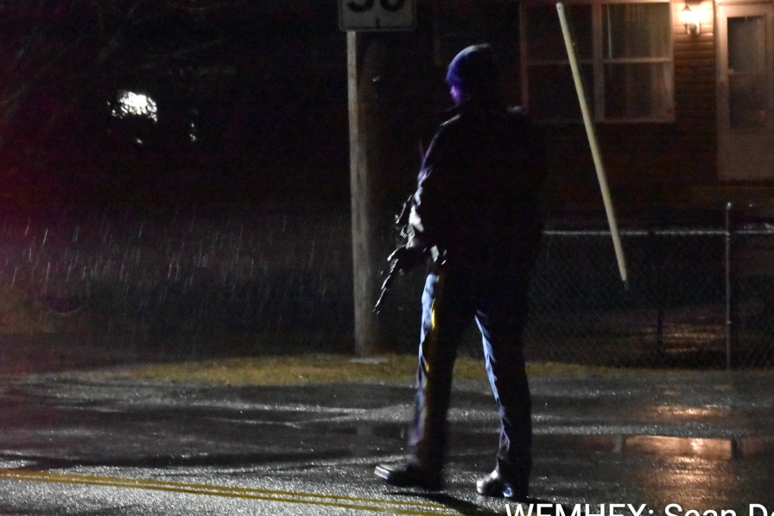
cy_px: 248
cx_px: 423
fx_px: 3611
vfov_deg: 8.2
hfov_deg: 12.2
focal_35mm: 168
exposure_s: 1/50
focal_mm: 98
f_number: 8
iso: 25600
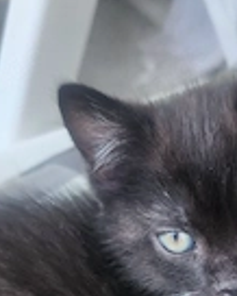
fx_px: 604
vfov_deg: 26.2
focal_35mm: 69
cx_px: 194
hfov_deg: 21.9
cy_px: 287
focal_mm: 5
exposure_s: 1/182
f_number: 1.8
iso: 160
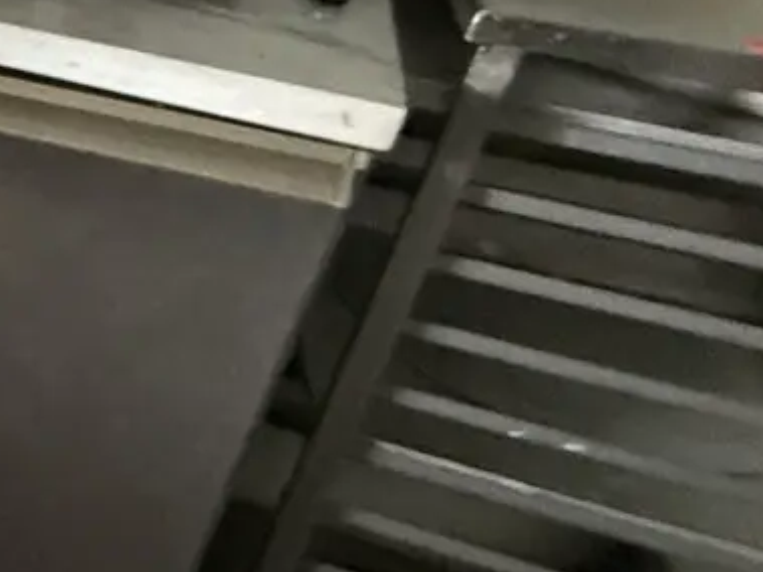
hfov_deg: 14.7
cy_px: 28
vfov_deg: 20.2
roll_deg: -0.6
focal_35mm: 71
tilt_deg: -21.0
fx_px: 1564
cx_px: -1119
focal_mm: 2.22
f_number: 2.2
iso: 1000
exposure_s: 1/60
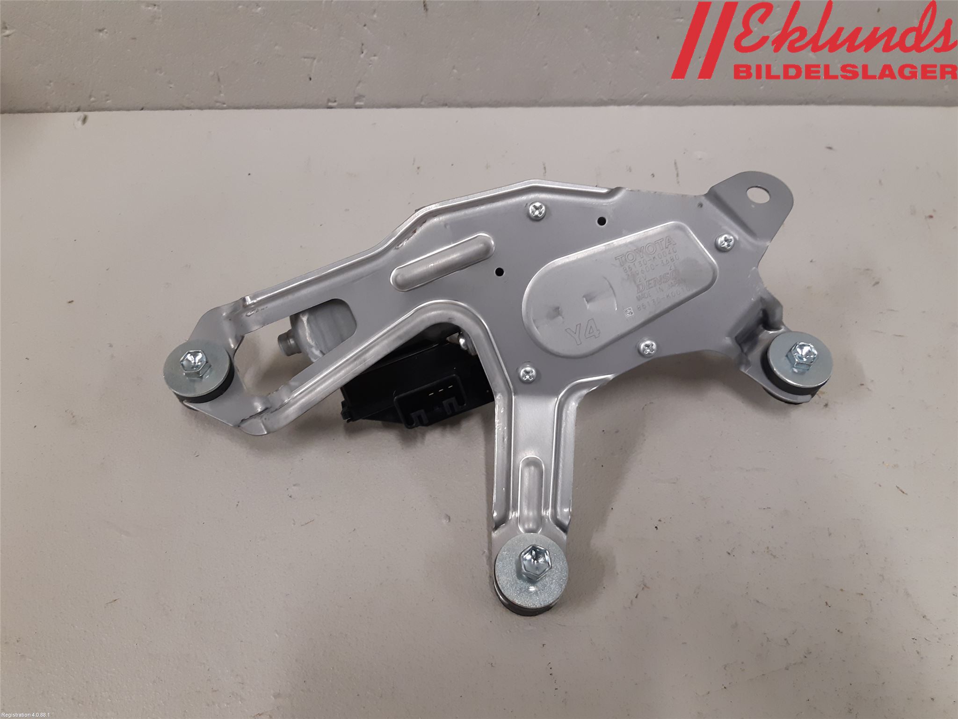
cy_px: 360
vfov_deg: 53.1
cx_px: 479
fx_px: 720
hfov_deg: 67.3
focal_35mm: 26
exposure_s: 1/50
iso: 160
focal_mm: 3.93
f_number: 1.7
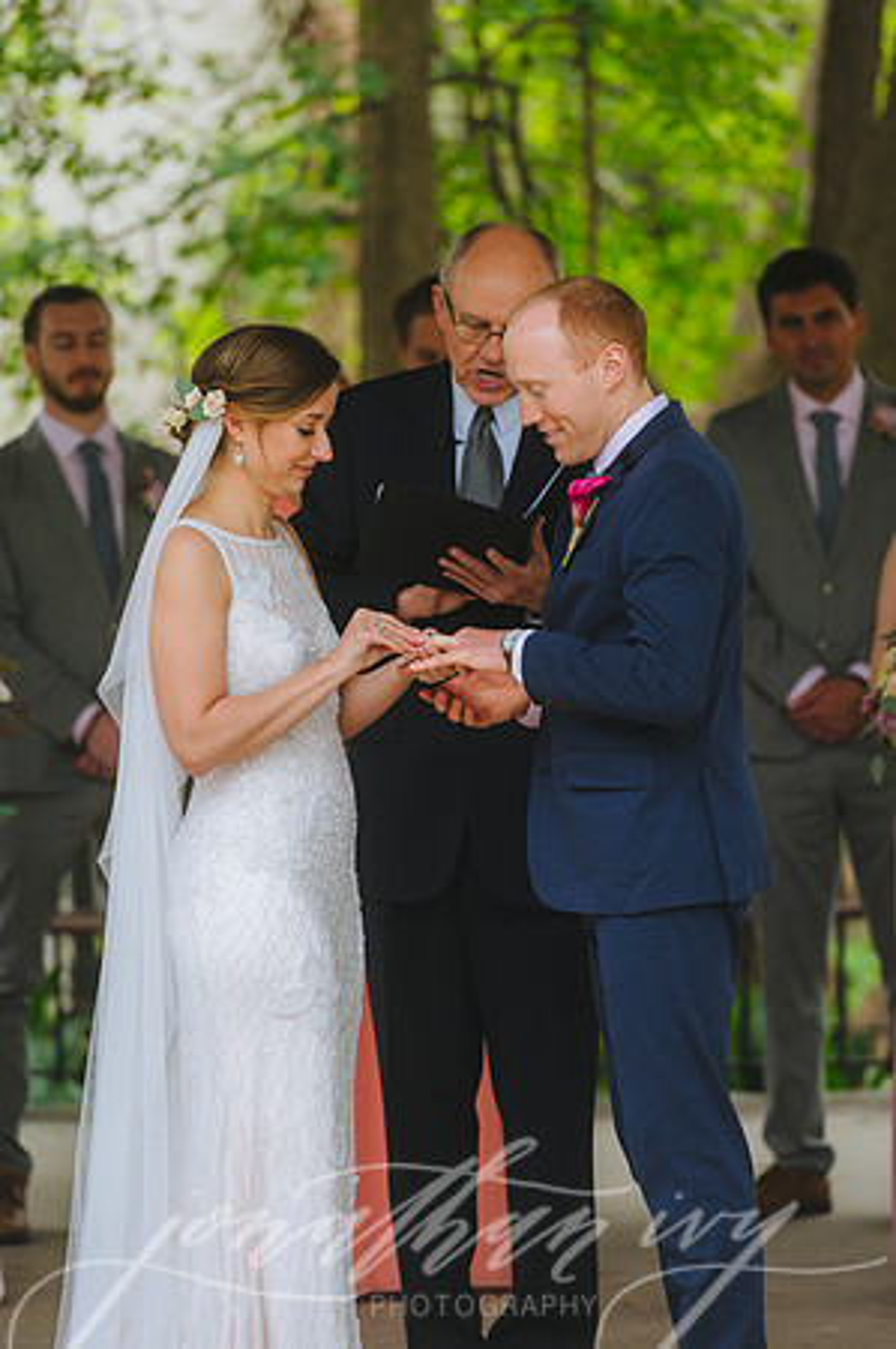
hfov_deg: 6.9
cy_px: 674
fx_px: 7483
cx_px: 448
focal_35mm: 200
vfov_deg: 10.3
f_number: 2.8
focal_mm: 200
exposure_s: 1/400
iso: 400
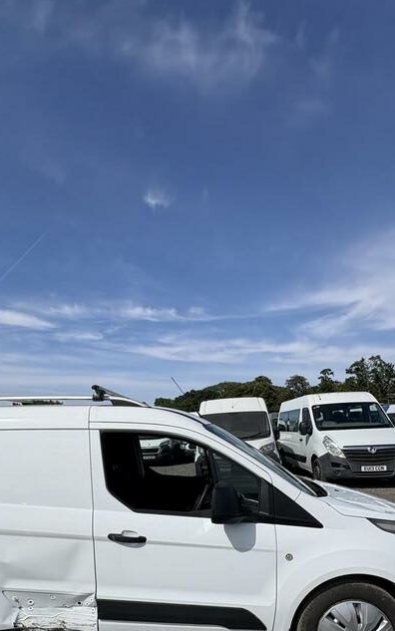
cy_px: 432
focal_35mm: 21
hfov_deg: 56.9
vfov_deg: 79.0
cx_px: 162
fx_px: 361
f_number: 2.2
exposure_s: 1/4630
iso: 50
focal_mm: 2.22
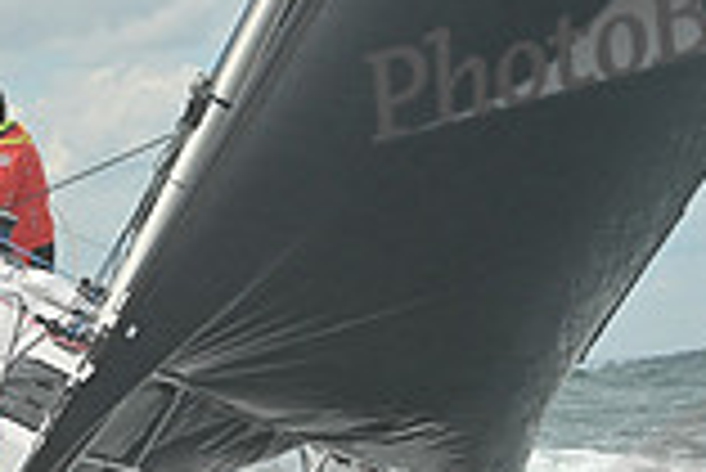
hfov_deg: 8.0
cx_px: 135
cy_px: 321
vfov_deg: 5.3
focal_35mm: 258
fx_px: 5064
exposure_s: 1/1250
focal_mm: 70
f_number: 11
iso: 320
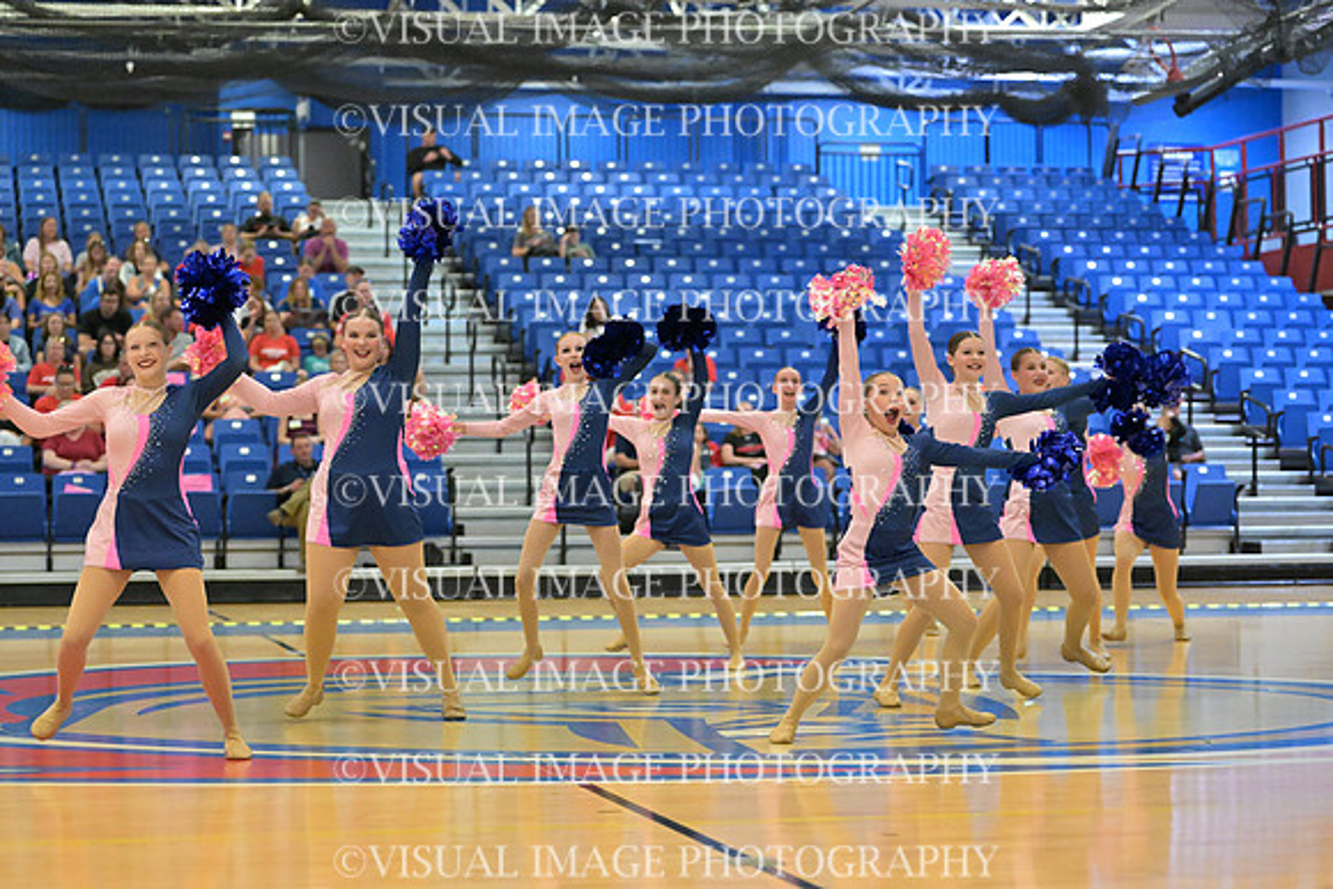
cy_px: 444
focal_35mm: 83
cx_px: 666
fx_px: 3074
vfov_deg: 16.5
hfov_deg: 24.5
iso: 10000
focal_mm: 83
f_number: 2.8
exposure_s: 1/1000
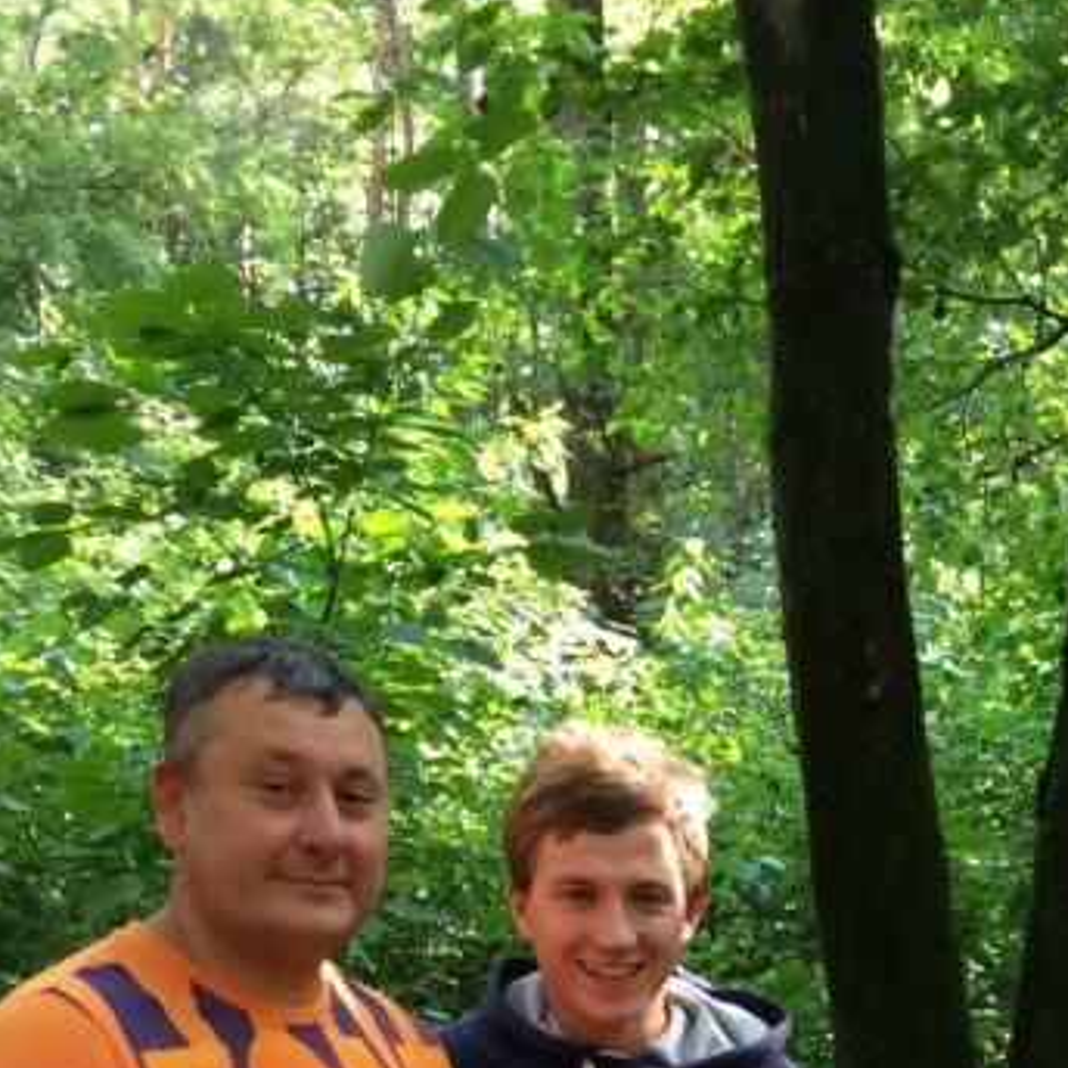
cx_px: 885
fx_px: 2758
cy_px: 1357
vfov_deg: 20.2
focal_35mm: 79
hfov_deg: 21.6
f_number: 2.2
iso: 50
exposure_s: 1/30
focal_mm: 4.12
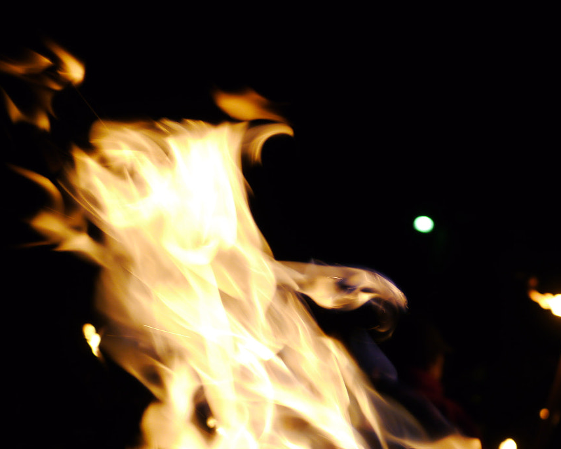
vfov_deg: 20.9
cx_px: 448
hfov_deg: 25.6
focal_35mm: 73
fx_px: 1212
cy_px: 319
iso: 400
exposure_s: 1/60
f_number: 2
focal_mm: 20
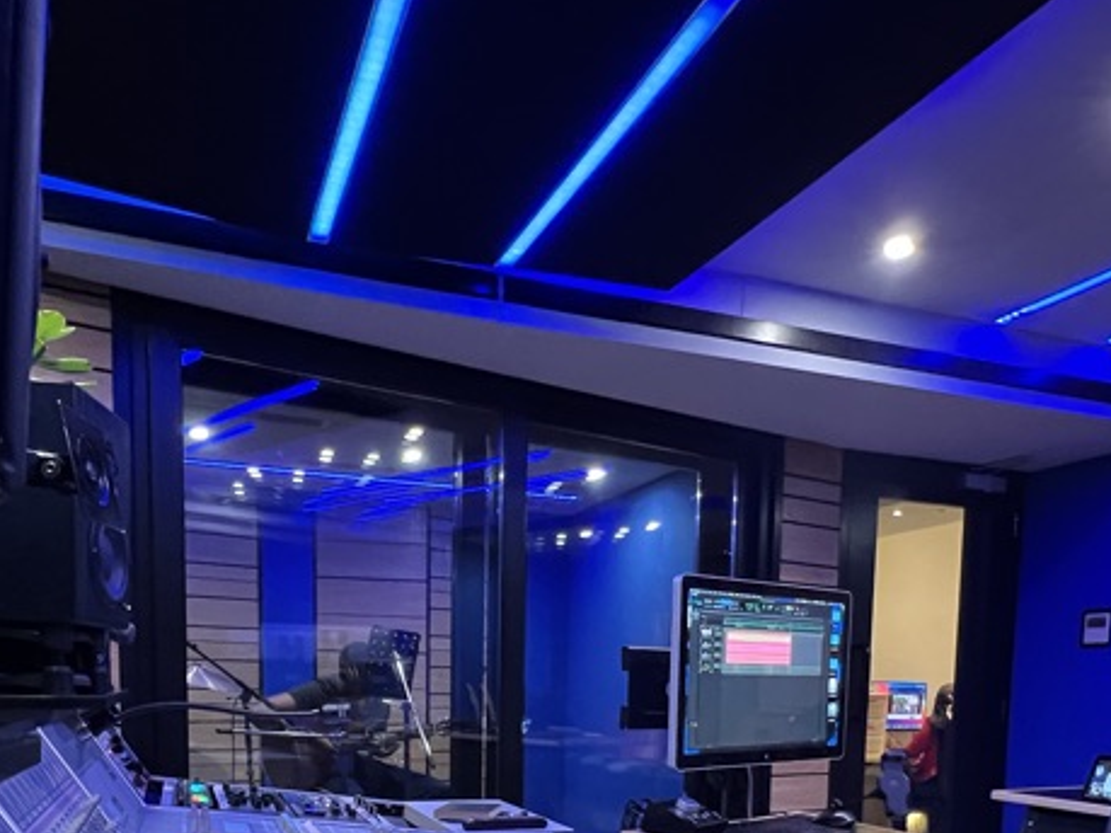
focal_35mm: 29
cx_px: 593
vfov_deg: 42.8
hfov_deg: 61.6
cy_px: 797
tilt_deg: -5.9
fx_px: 931
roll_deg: -0.8
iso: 640
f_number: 1.8
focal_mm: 1.57
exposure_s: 1/50
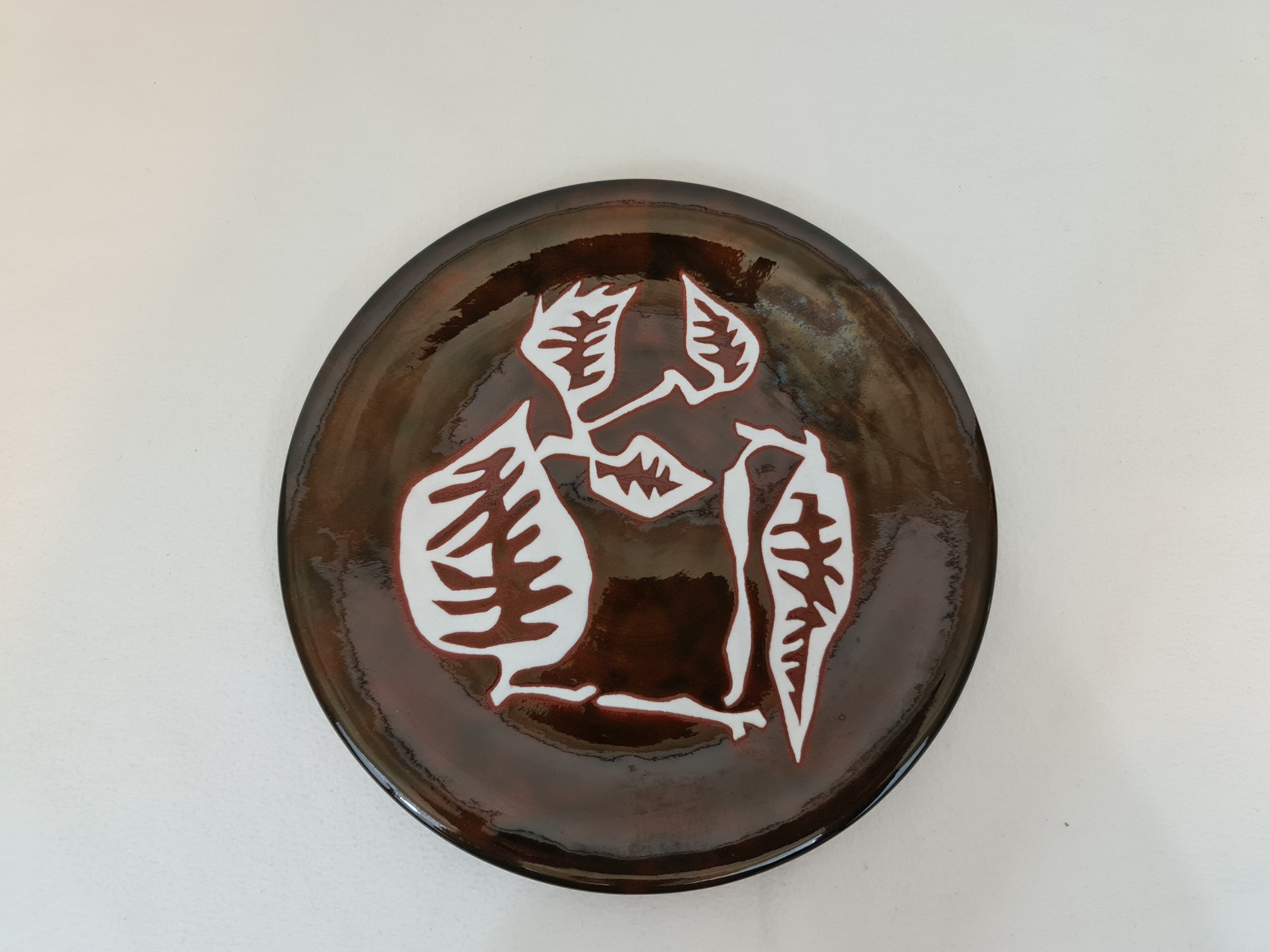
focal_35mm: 25
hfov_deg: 69.4
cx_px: 635
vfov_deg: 54.9
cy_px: 476
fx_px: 917
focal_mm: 7
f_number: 1.8
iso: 250
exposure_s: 1/100
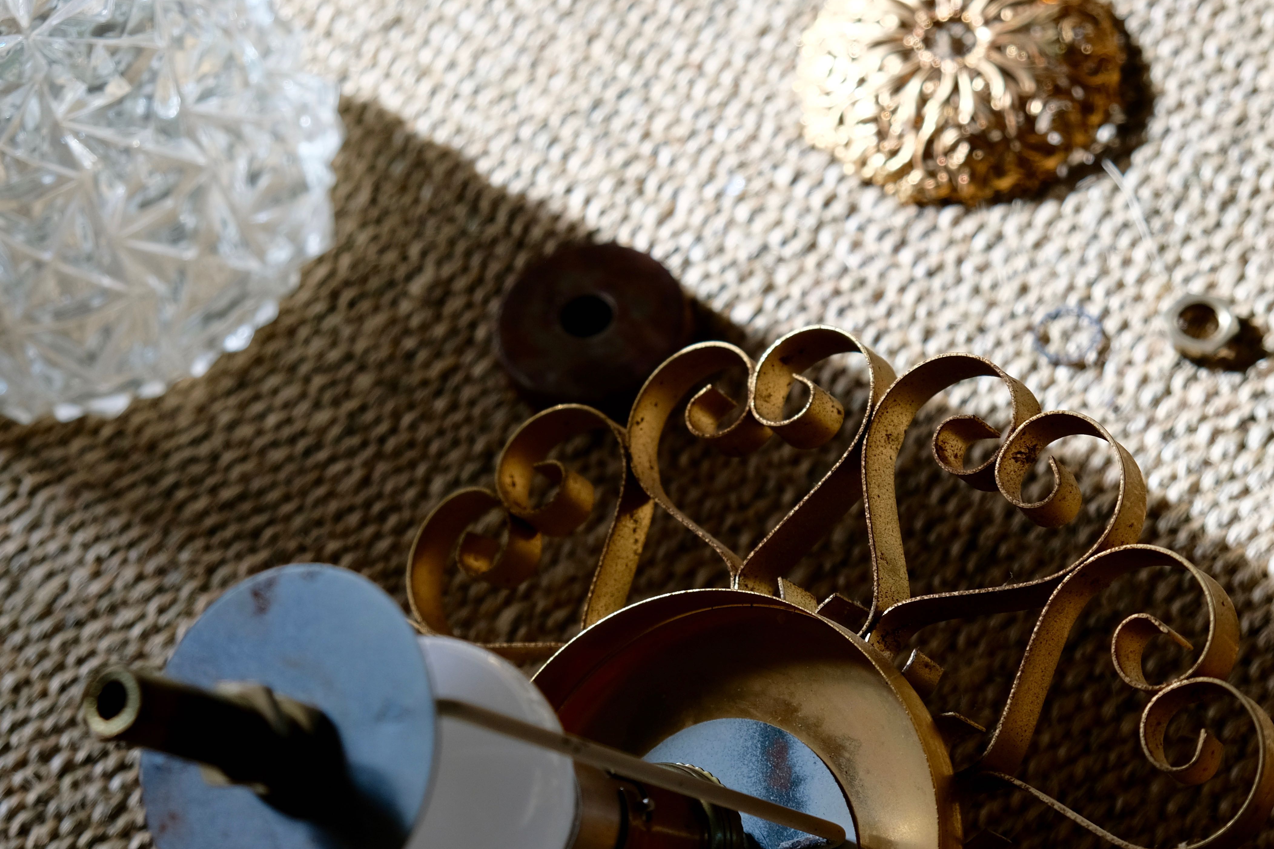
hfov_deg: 23.4
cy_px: 474
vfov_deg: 15.7
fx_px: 3079
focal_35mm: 87
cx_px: 720
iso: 400
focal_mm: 40.7
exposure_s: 1/125
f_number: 5
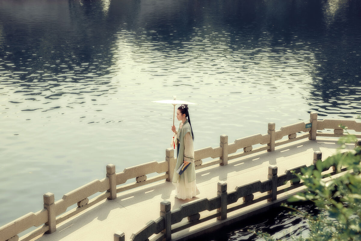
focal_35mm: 60
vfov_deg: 22.6
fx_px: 602
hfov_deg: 33.4
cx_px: 180
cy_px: 120
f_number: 11
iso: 200
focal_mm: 60
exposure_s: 1/125
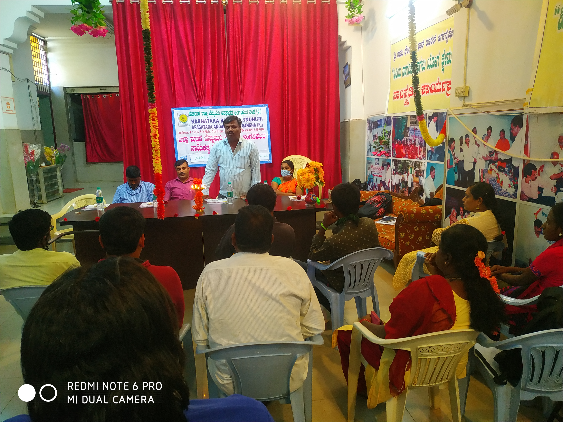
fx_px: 390
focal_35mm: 24
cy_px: 211
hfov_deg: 71.6
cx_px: 282
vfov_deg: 56.8
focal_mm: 3.94
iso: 320
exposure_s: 1/24
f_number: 1.9
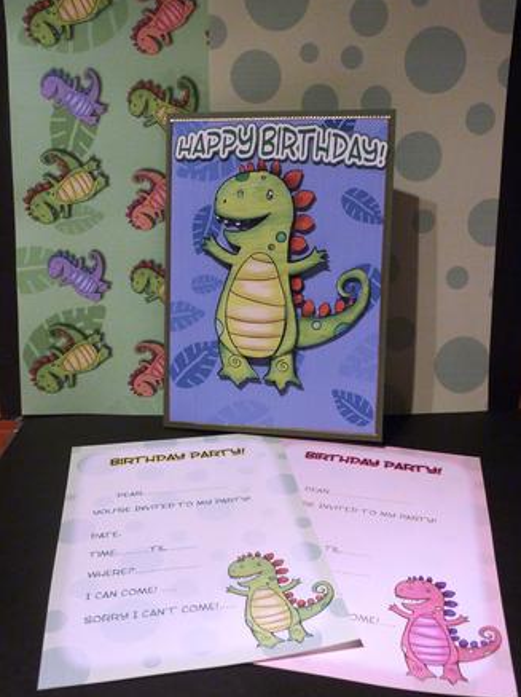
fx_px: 663
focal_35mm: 33
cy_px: 346
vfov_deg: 55.4
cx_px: 268
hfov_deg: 42.9
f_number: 3.5
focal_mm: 5.3
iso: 400
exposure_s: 1/20
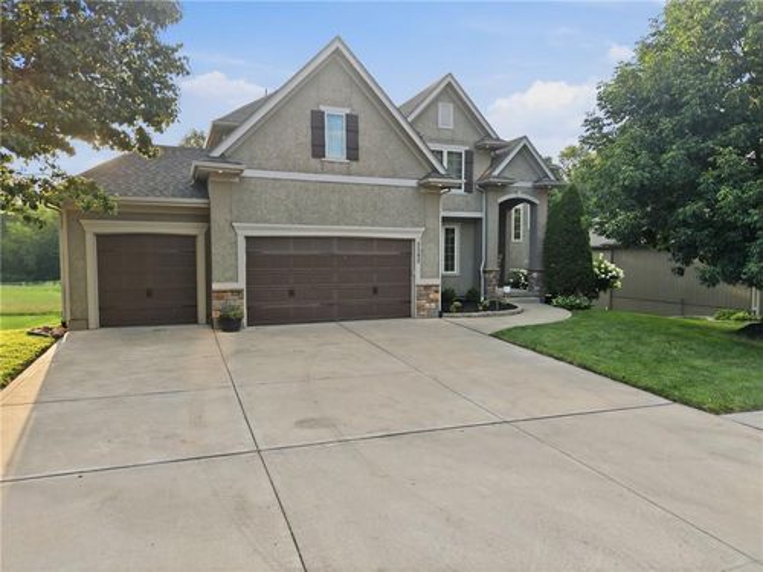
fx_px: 529
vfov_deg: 56.8
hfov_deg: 71.6
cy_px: 286
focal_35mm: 24
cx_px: 382
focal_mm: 8.7
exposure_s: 1/180
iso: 100
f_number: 1.8
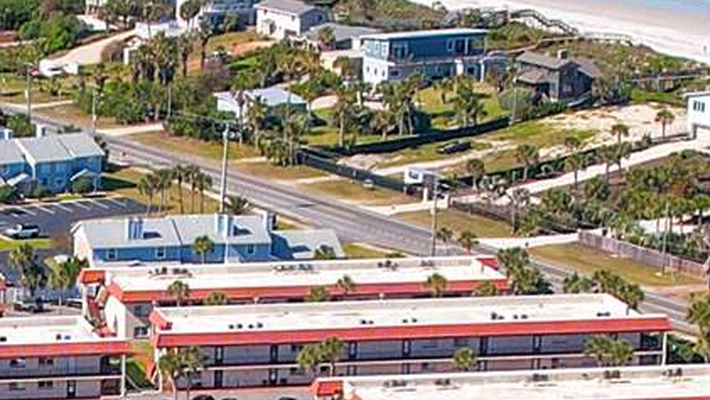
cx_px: -83
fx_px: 3163
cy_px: 589
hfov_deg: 12.6
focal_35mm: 168
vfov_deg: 7.1
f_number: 2.8
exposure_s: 1/640
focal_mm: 8.38
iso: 120
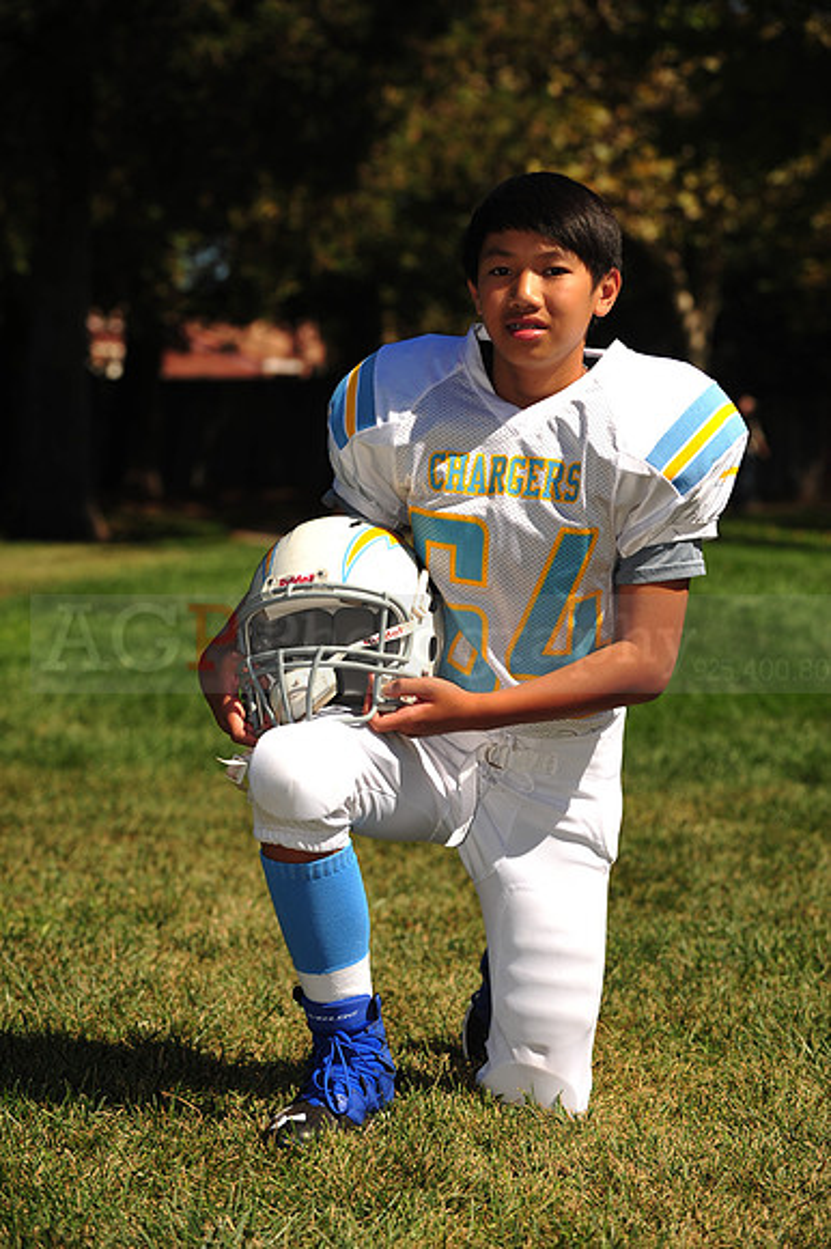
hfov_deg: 13.9
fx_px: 3397
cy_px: 624
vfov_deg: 20.8
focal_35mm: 98
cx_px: 416
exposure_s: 1/1000
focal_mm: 98
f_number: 5
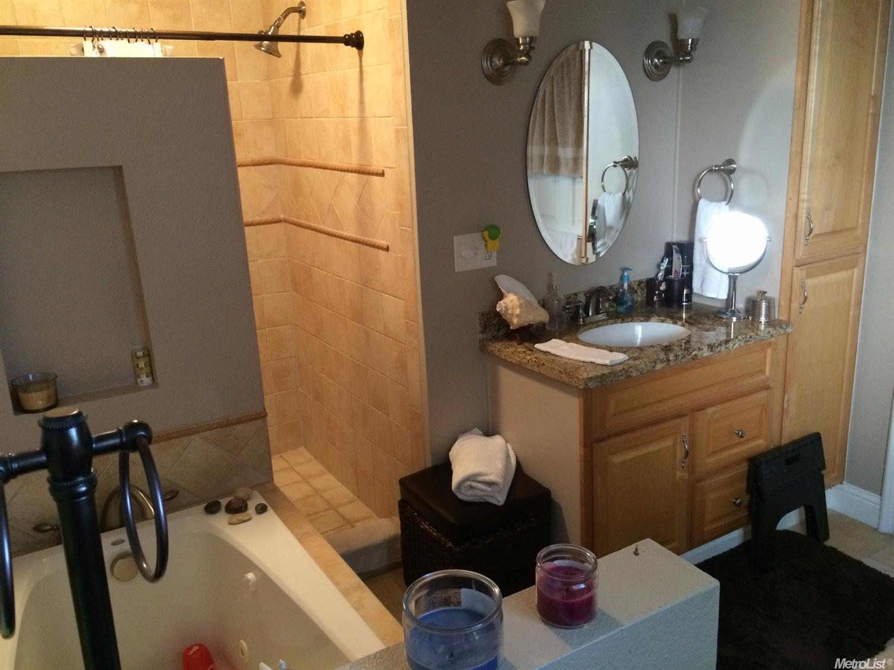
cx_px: 447
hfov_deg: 61.7
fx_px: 749
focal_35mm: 29
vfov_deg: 48.2
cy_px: 335
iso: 320
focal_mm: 4.15
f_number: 2.2
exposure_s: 1/20
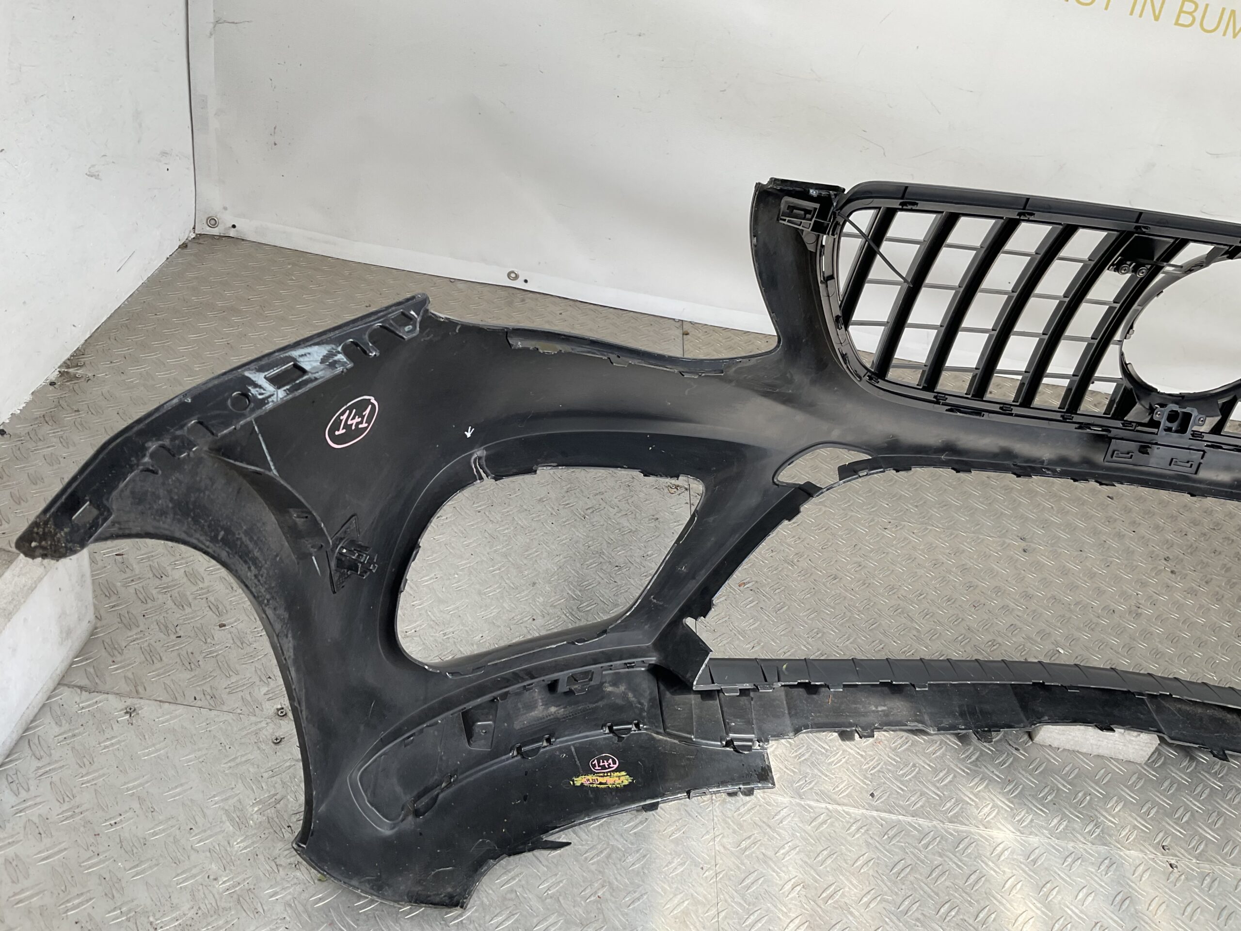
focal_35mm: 29
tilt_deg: -34.0
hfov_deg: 61.7
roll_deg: -14.7
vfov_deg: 48.2
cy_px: 466
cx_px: 620
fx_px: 1040
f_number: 1.8
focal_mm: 3
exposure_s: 1/249
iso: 16
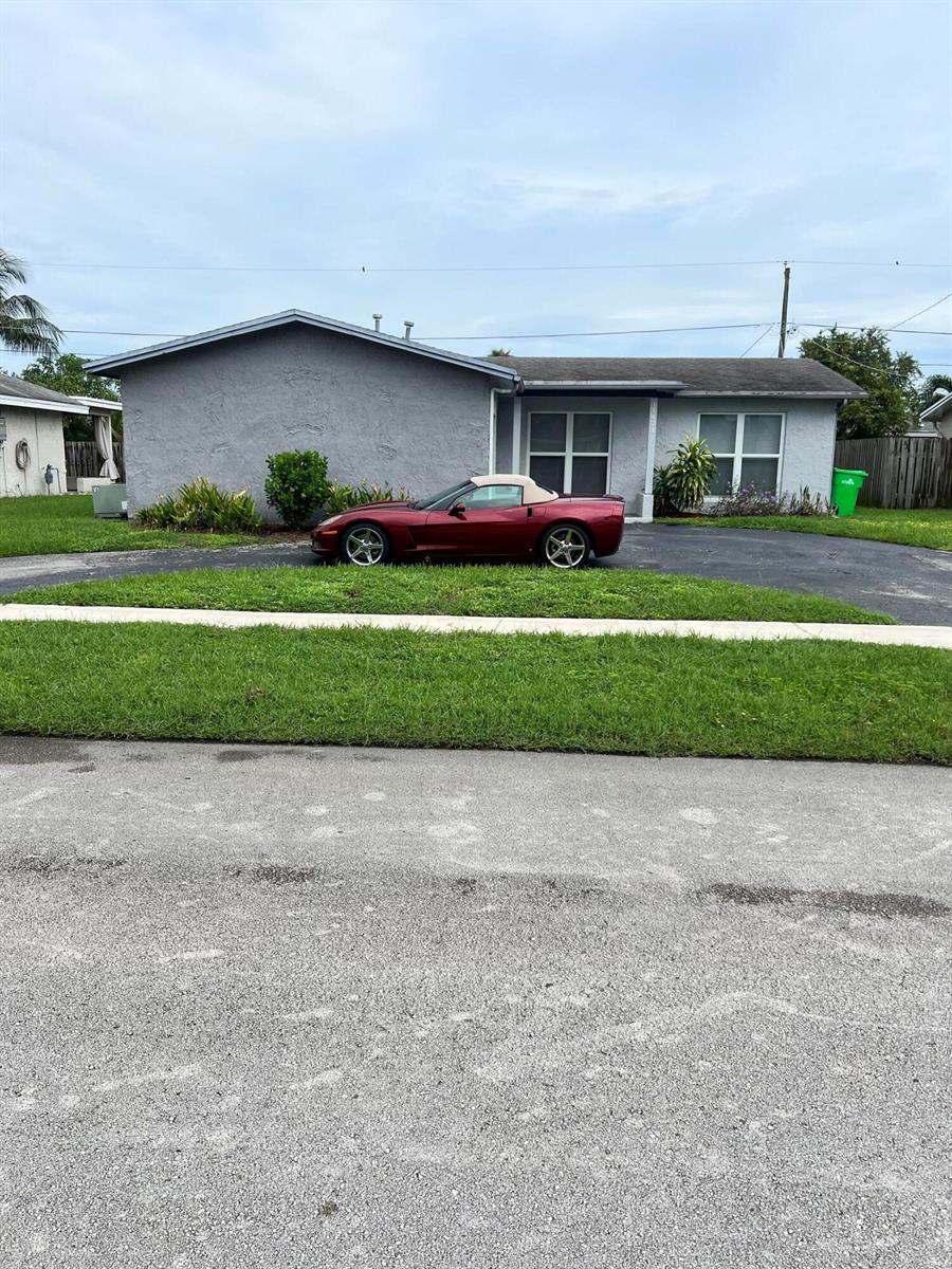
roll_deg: -1.0
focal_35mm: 26
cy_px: 634
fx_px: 953
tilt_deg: -9.1
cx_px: 476
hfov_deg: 53.1
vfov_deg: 67.3
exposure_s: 1/4831
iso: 50
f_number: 1.5
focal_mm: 5.7
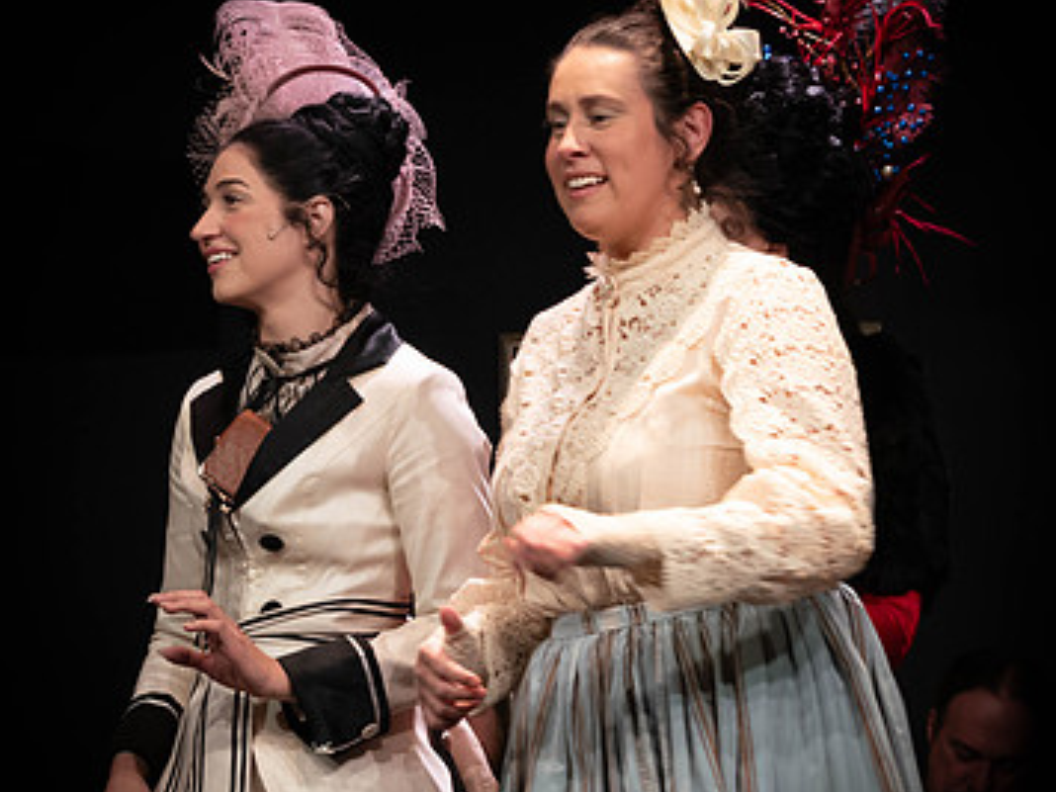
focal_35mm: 169
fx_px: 5156
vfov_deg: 8.8
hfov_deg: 11.7
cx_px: 730
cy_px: 253
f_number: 5.6
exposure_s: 1/200
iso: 2000
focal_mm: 75
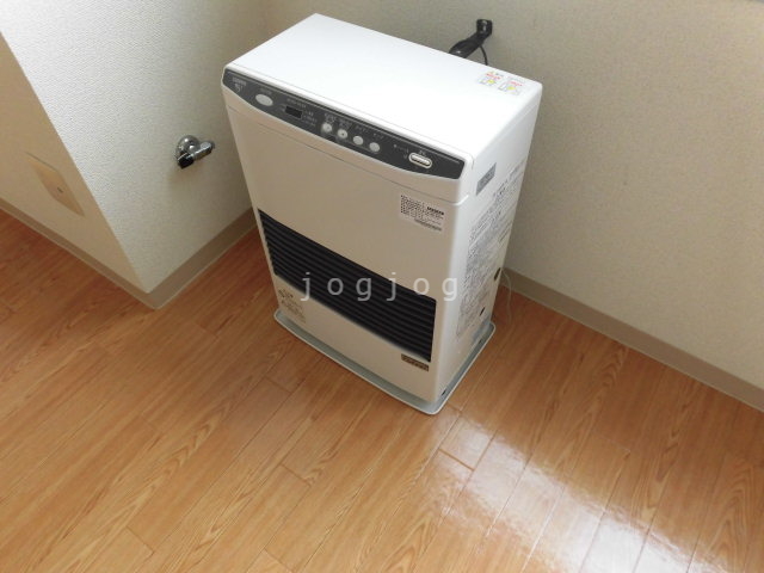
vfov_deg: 56.8
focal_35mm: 24
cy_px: 286
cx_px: 382
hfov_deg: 71.6
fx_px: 530
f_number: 3.1
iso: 125
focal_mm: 4.3
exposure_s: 1/80
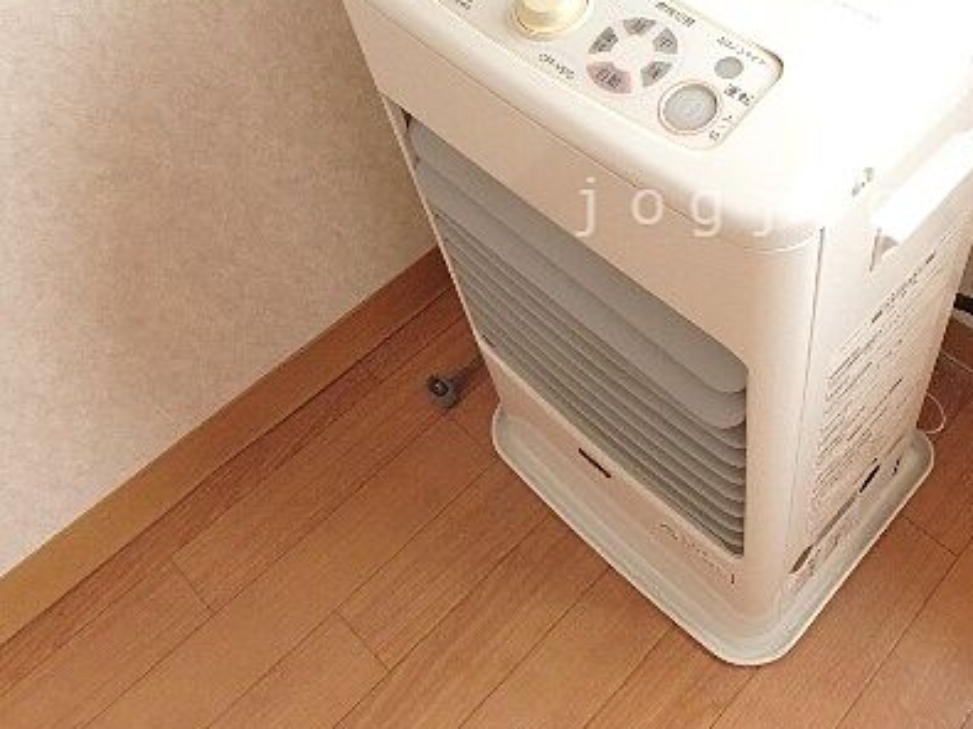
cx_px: 744
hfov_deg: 51.4
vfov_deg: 40.9
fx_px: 955
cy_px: 207
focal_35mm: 34
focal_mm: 3.7
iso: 640
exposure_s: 1/30
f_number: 3.5
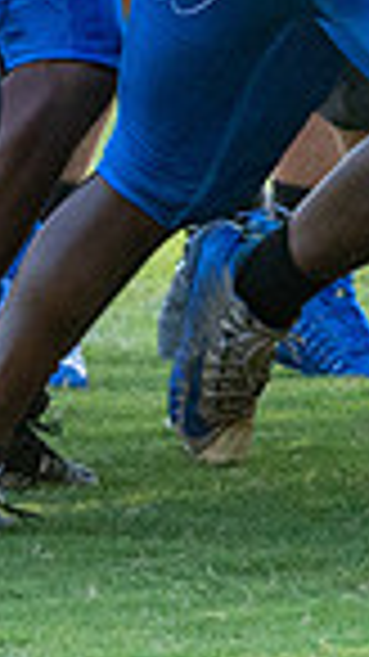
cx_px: 663
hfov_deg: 1.0
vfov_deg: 1.8
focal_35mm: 1168
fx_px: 20340
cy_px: -160
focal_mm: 194
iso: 2500
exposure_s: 1/1000
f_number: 5.6
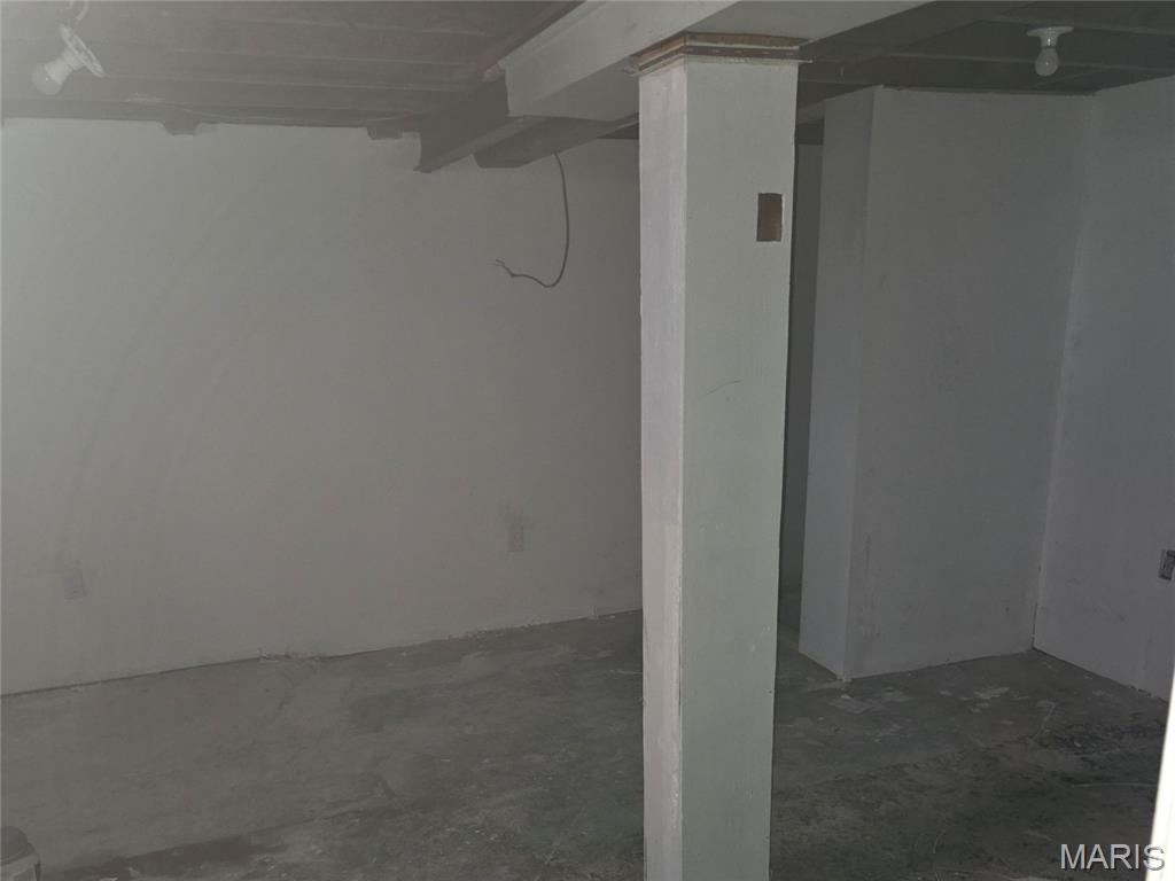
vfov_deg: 58.9
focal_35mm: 23
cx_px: 588
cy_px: 440
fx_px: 781
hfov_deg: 73.9
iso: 125
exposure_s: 1/21.4
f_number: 1.8
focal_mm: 5.4
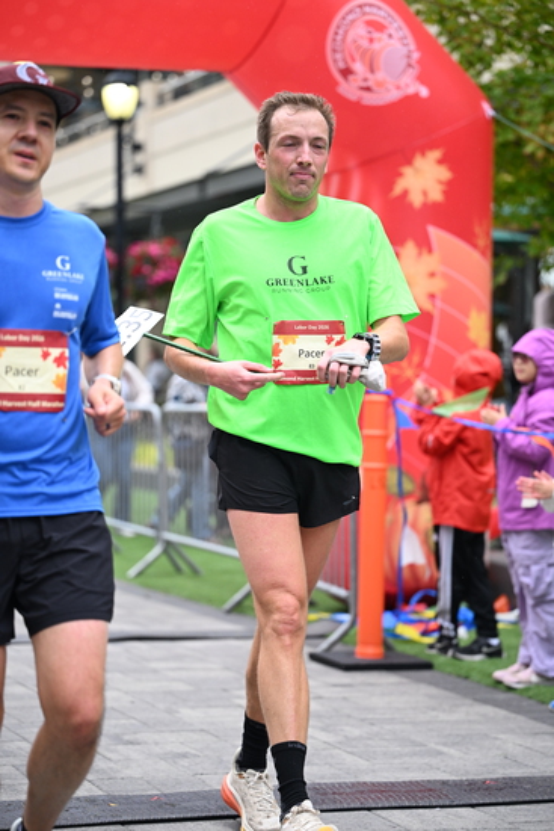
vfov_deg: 21.7
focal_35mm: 94
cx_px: 277
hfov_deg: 14.6
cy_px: 416
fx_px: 2168
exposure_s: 1/2000
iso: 1250
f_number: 2.8
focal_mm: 94
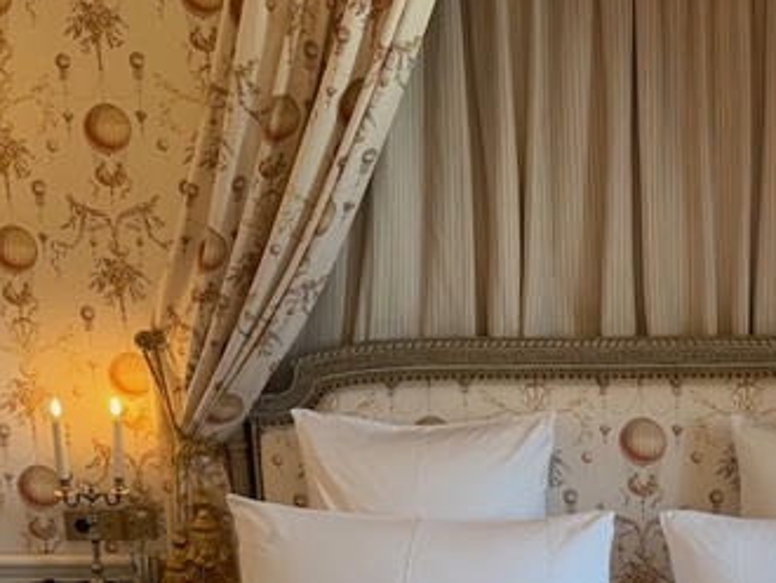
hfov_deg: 30.8
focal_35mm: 61
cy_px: 548
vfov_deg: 23.3
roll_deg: +0.8
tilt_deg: -12.4
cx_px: 628
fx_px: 1368
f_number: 1.78
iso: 160
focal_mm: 6.76
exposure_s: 1/100
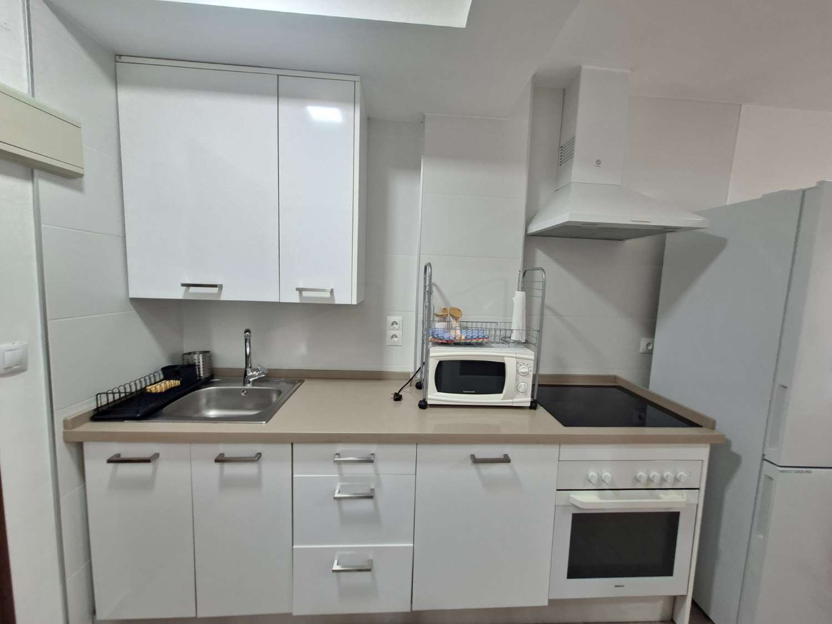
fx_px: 312
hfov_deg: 106.2
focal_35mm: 13
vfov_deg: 89.9
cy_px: 312
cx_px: 416
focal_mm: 1.74
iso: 200
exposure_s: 1/24
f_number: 2.2
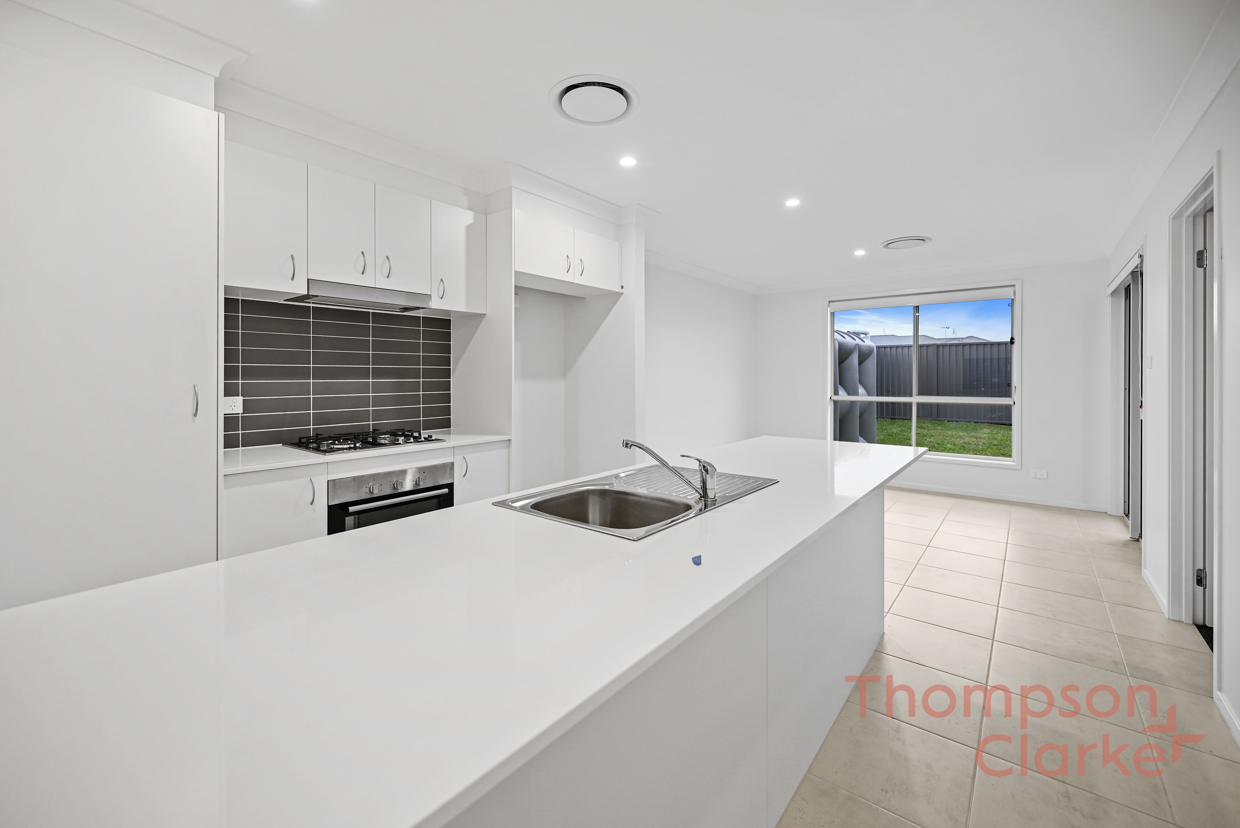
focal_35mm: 14
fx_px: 482
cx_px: 620
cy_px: 414
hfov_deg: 104.2
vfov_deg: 81.3
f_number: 4
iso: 100
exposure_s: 1/8
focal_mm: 14
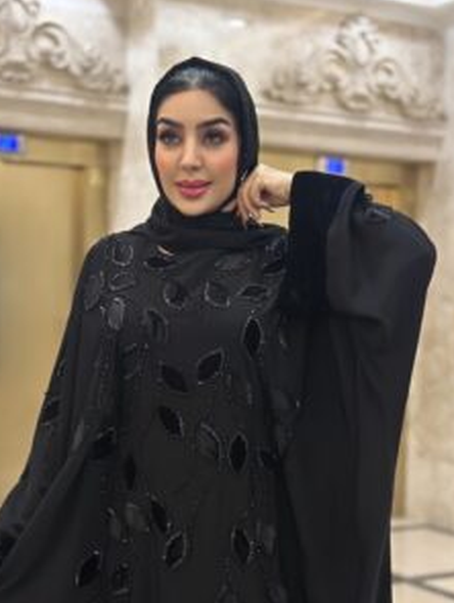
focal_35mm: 65
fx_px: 1134
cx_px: 194
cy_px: 392
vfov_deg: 29.6
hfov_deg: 22.6
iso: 200
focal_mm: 6.86
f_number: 1.78
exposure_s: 1/50
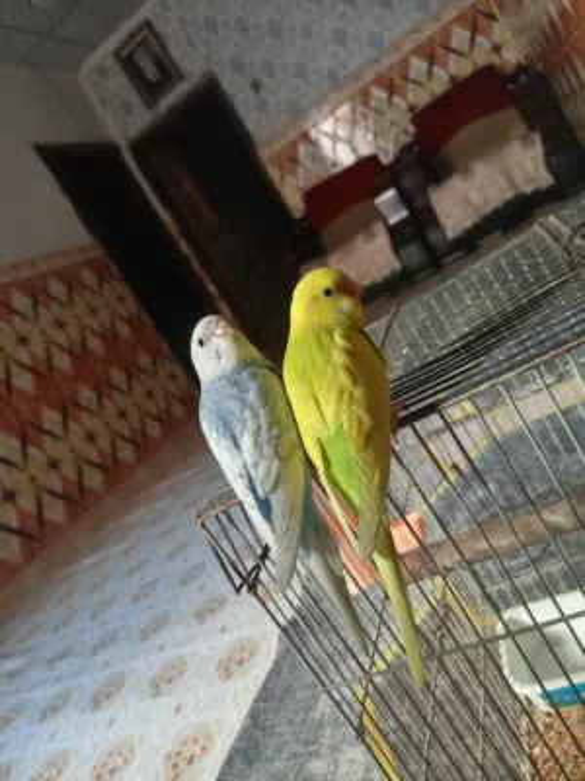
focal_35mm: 26
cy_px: 390
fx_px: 586
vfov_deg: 67.3
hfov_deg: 53.1
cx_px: 292
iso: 729
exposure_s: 1/20
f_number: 1.8
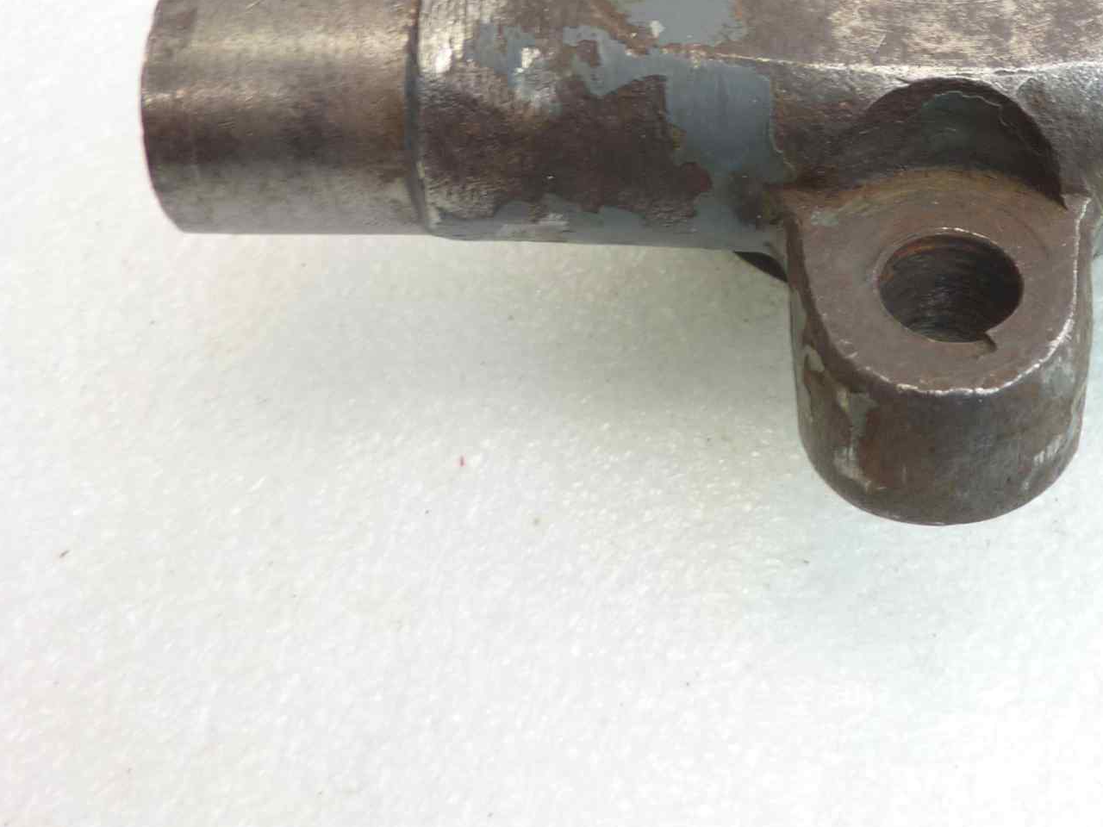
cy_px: 122
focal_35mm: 50
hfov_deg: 36.2
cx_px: 963
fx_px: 1593
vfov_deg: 28.3
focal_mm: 4.1
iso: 80
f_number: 3.3
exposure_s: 1/10
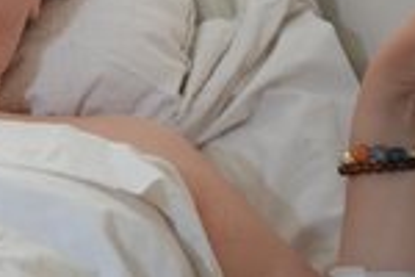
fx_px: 3228
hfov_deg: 7.3
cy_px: -90
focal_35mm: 280
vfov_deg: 4.9
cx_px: 3
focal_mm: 105
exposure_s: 1/50
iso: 400
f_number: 4
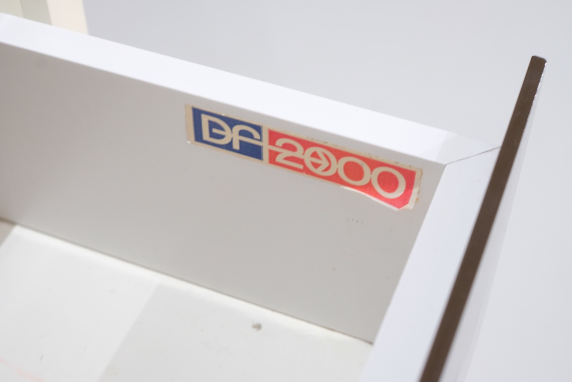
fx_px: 842
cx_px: 286
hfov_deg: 37.5
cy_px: 191
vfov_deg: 25.5
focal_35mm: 53
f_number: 7.1
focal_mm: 35
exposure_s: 1/20
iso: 640
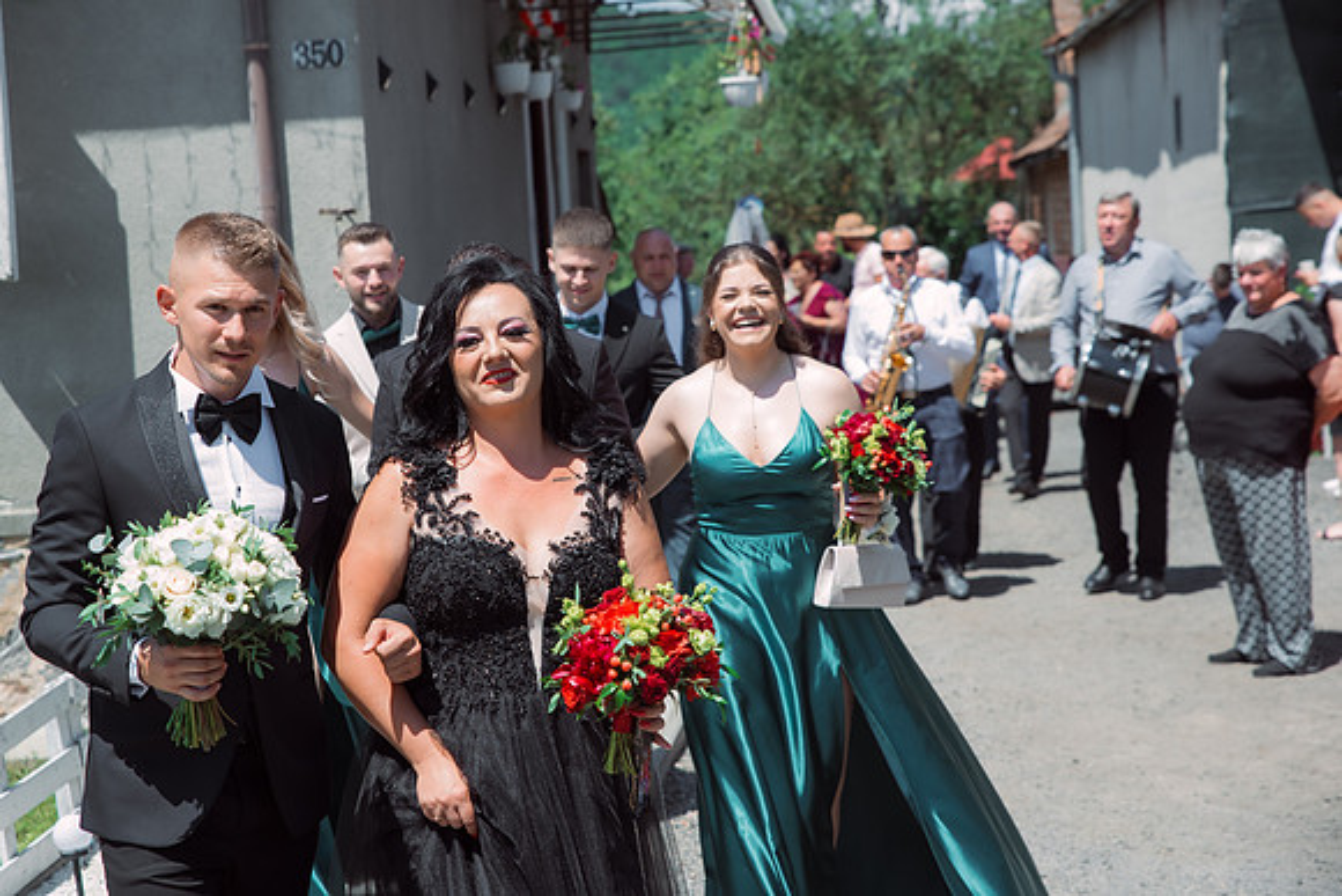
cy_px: 406
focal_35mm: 77
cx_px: 608
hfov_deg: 26.4
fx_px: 2855
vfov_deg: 17.8
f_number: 4.5
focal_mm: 70
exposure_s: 1/1000
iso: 250
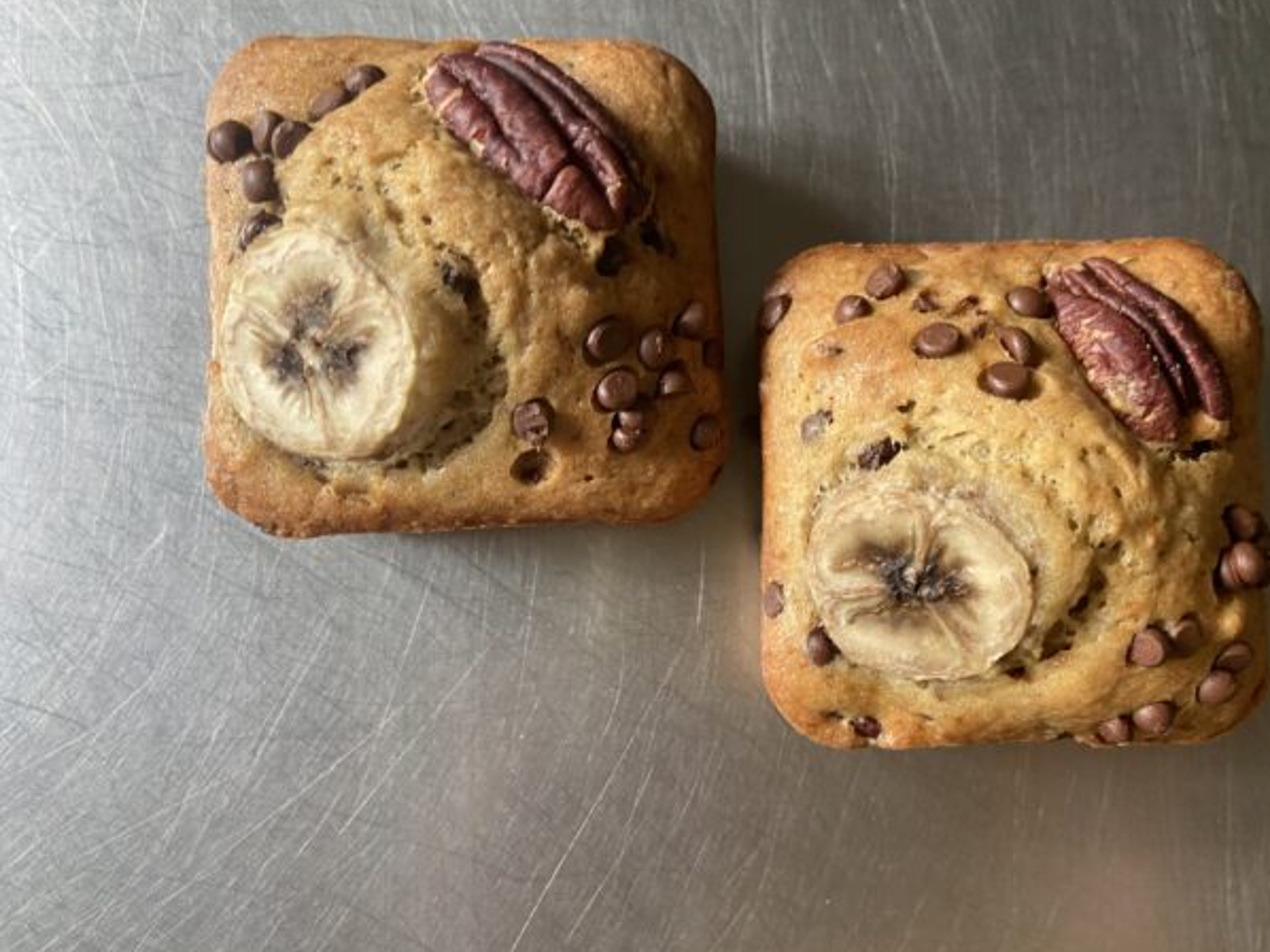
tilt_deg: -84.3
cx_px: 702
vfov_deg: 48.2
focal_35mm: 29
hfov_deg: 61.5
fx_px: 1064
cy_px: 450
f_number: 1.8
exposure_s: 1/61
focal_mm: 4.25
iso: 125
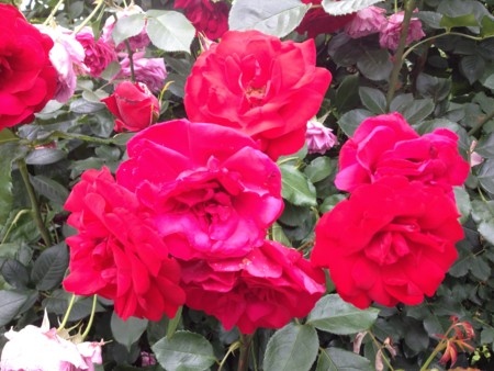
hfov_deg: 52.6
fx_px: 500
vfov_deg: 40.7
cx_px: 247
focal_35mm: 35
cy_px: 186
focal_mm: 4.28
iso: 50
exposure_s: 1/172
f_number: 2.4
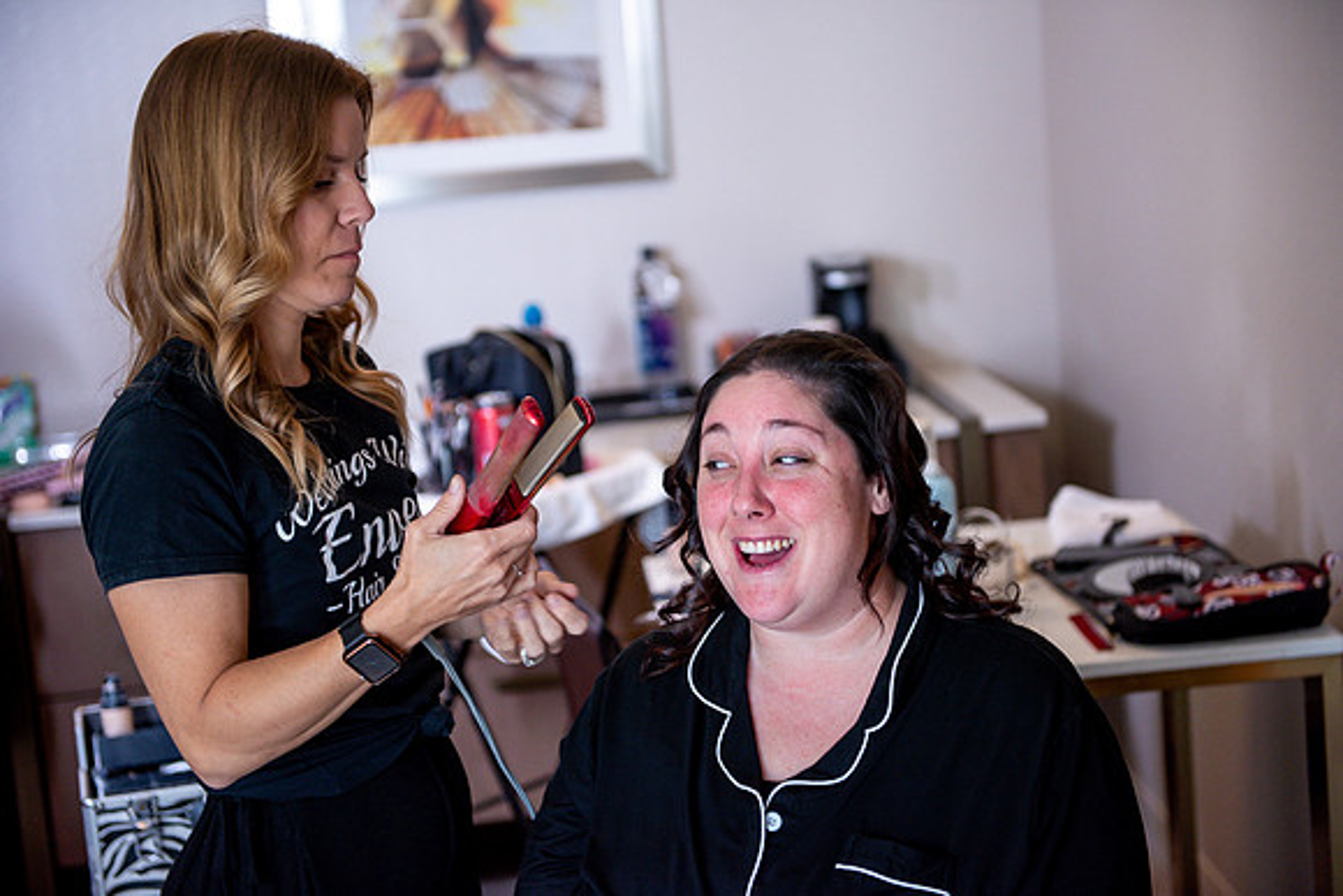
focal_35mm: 70
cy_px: 448
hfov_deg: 28.8
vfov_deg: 19.5
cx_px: 672
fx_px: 2612
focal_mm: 70
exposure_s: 1/125
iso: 1250
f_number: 2.8
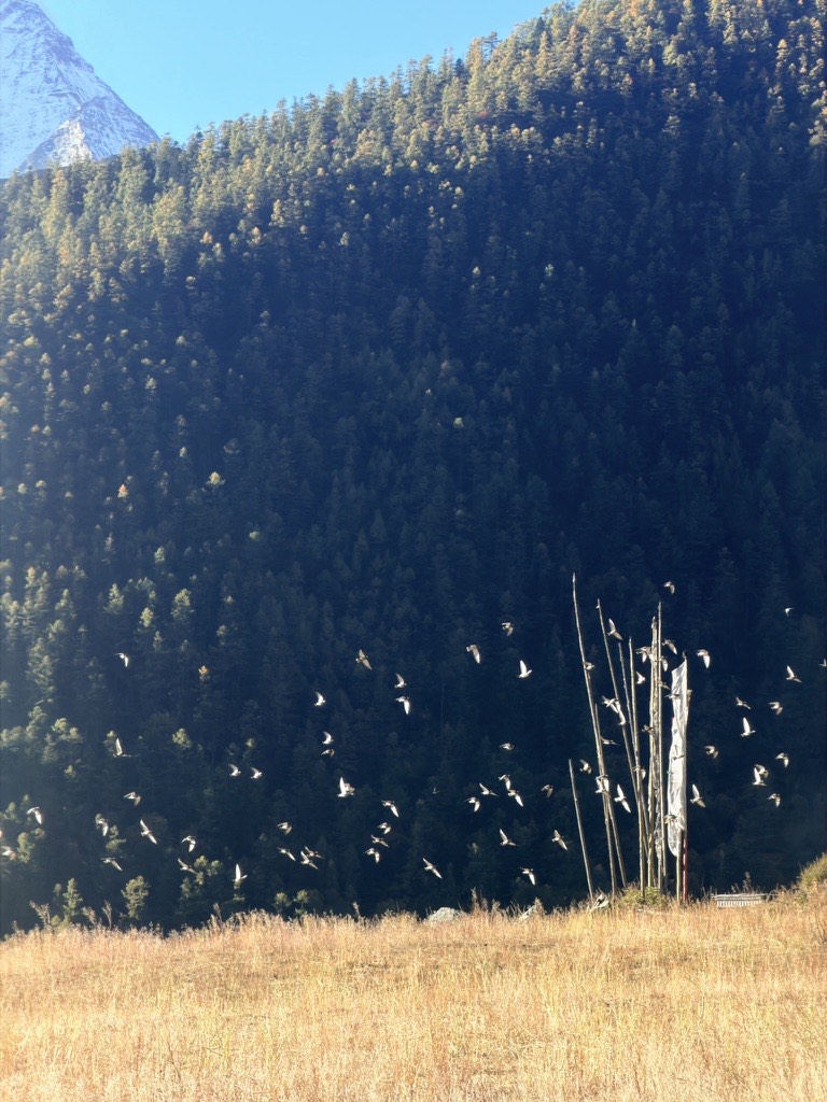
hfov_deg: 14.8
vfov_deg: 19.6
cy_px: 551
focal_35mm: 100
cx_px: 414
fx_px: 3185
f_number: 2.8
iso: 50
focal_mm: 16.89
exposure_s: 1/324
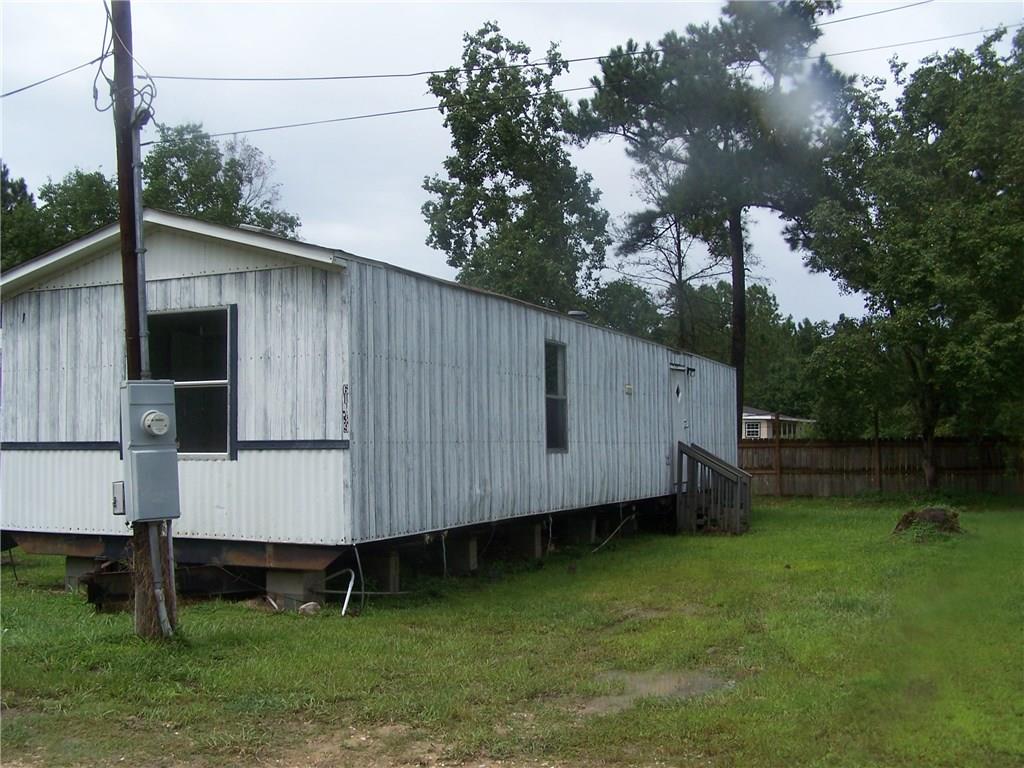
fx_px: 1124
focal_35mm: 38
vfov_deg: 37.7
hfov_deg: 49.0
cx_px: 512
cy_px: 384
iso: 80
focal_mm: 6.3
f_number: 4
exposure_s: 1/800
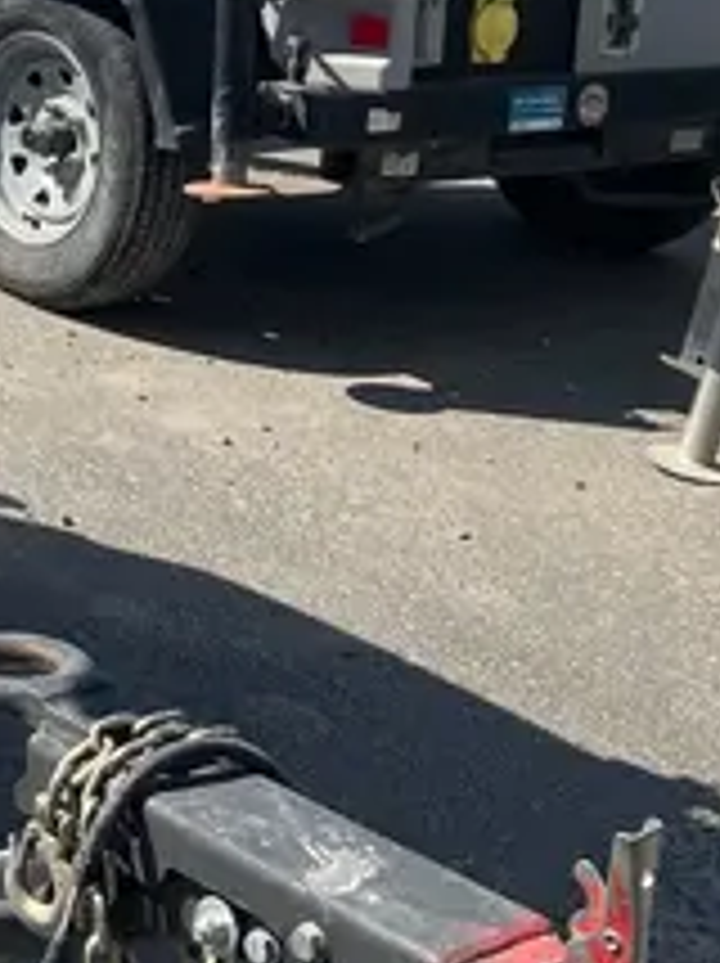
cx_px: -446
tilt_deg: -14.8
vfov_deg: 20.0
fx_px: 2668
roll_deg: +0.2
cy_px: 88
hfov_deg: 14.1
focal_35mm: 96
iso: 32
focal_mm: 3.99
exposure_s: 1/1279
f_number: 1.8
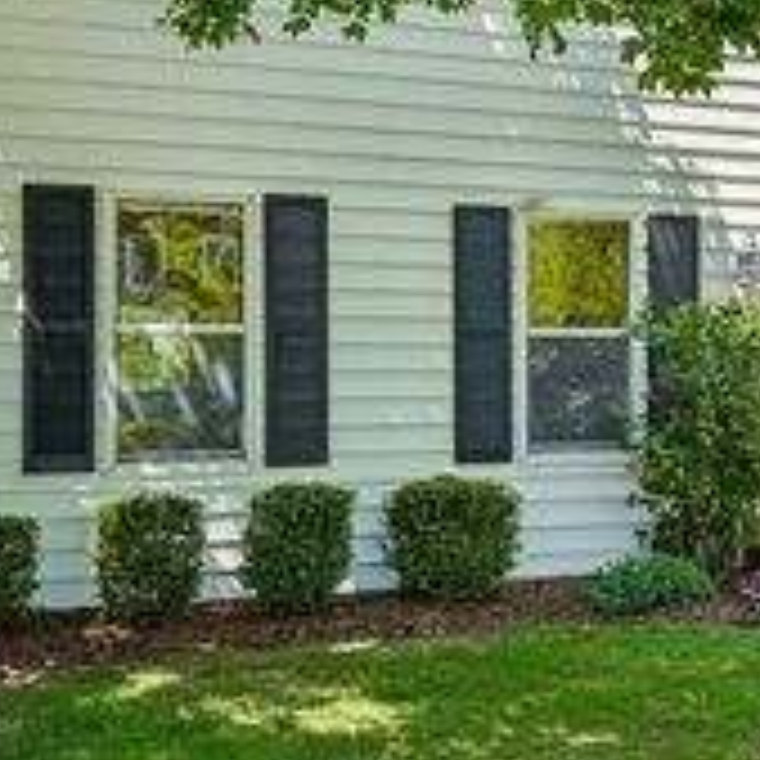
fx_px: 1969
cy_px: 74
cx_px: 886
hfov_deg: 20.6
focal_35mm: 79
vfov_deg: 21.4
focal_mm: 31.5
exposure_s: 1/160
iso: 100
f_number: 8
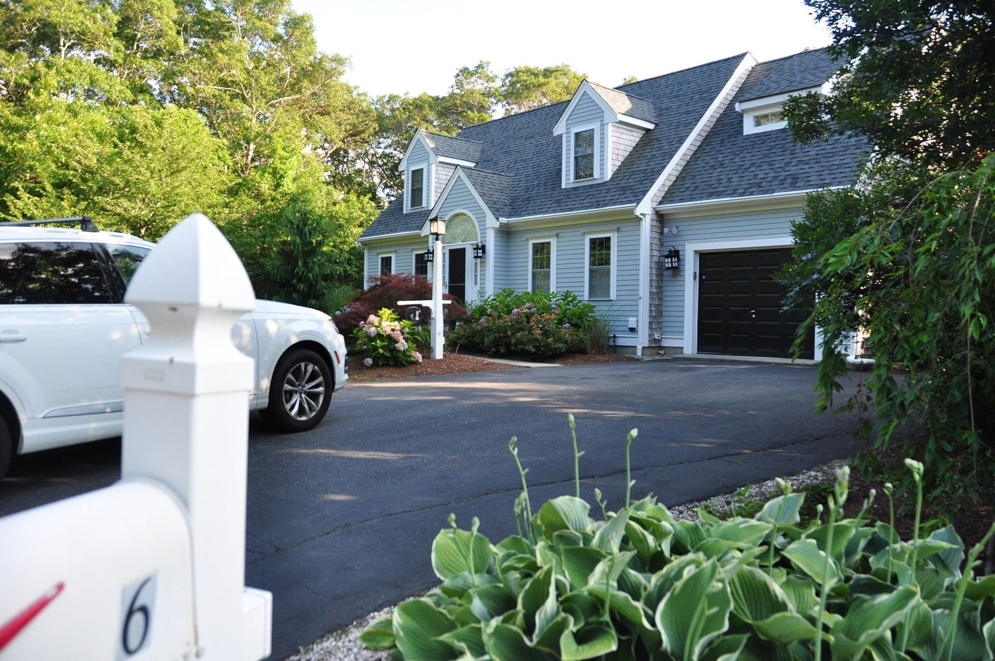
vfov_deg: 47.8
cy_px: 330
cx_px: 498
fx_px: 745
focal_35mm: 27
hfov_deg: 67.4
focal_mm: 18
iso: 500
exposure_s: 1/640
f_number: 3.5
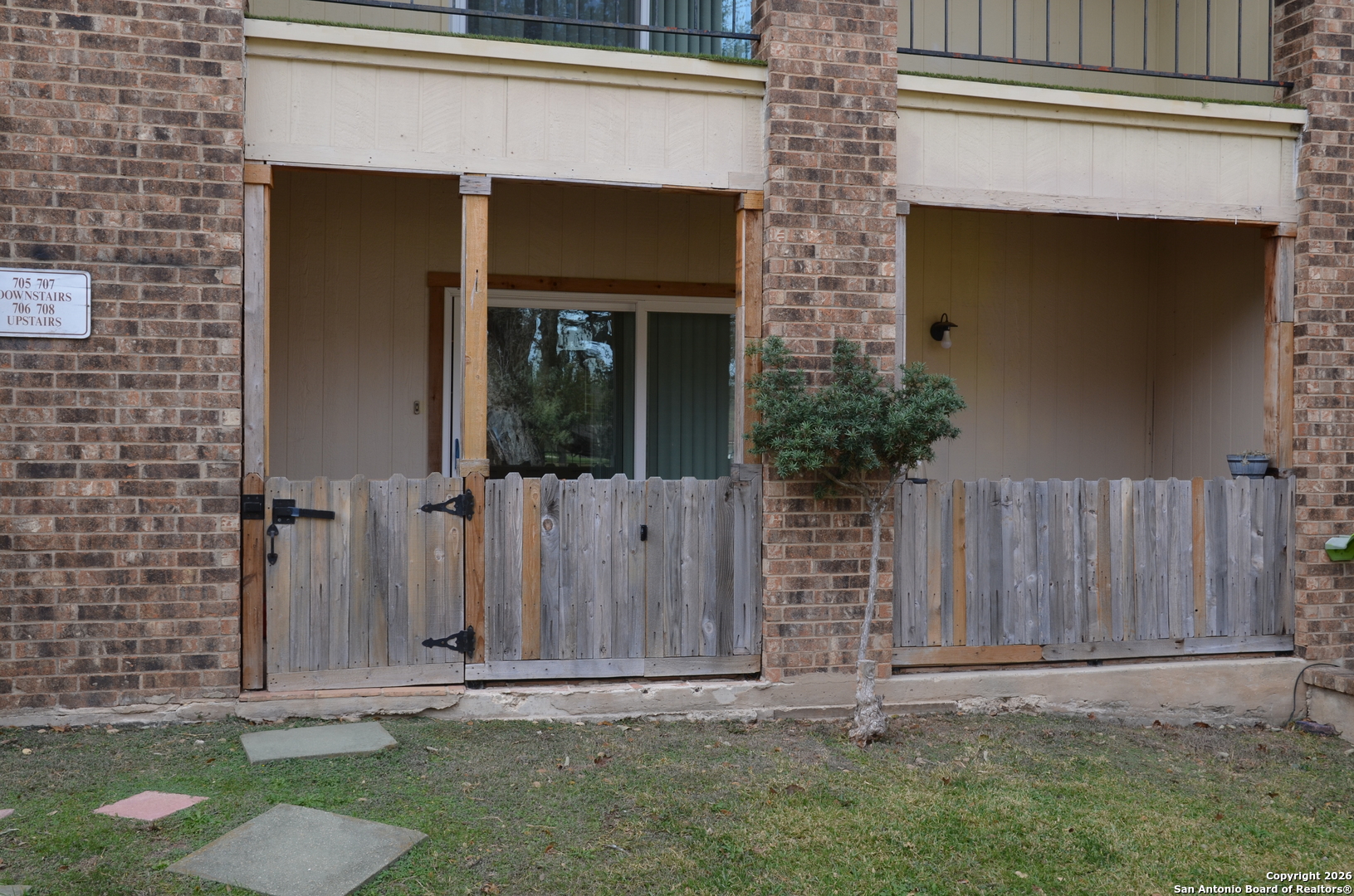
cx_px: 677
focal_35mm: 36
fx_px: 1351
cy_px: 448
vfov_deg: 36.7
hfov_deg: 53.2
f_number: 6.3
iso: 200
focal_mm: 24
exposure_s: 1/160
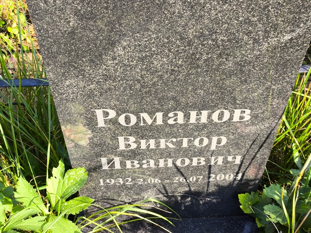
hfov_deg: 38.2
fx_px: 449
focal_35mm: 50
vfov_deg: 29.1
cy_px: 116
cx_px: 156
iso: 50
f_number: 1.7
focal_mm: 4.71
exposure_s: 1/153
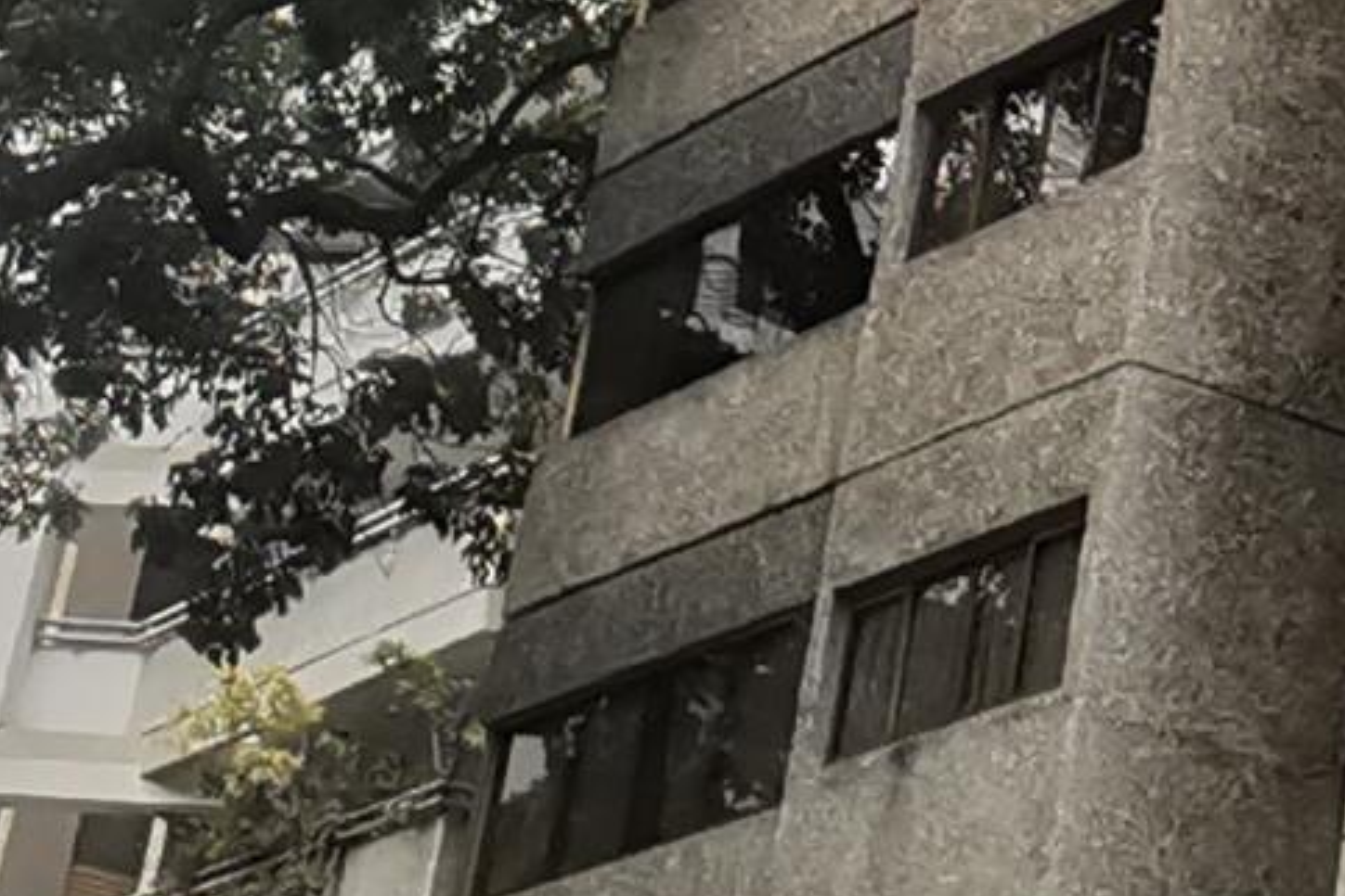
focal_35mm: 142
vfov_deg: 9.4
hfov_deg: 13.8
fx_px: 5305
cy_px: -390
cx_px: 1804
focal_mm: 2.23
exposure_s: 1/273
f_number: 2.2
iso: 50
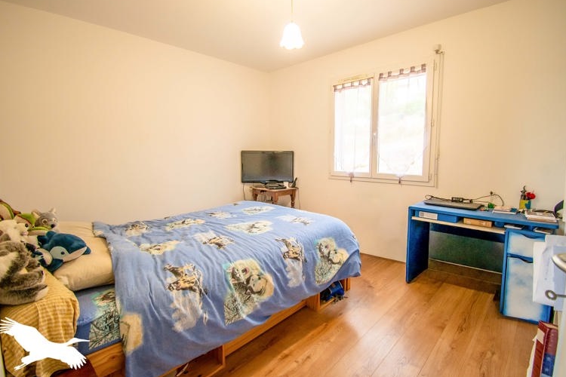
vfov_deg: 73.7
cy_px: 178
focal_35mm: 16
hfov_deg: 96.7
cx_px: 290
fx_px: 252
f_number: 4.5
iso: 800
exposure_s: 1/30
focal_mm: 10
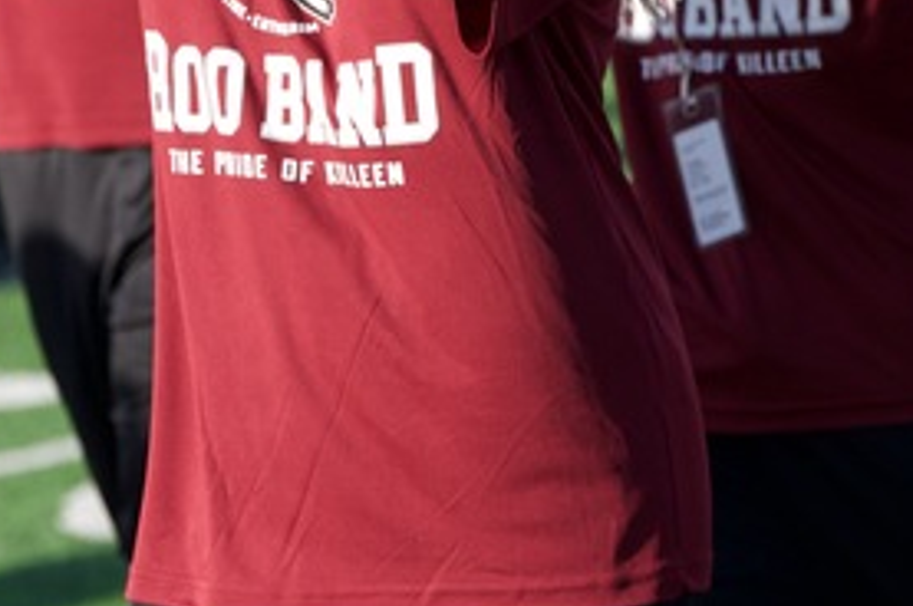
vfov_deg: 2.7
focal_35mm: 499
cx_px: 481
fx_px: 12640
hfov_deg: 4.1
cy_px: -285
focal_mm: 135
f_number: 5
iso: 640
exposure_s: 1/2000
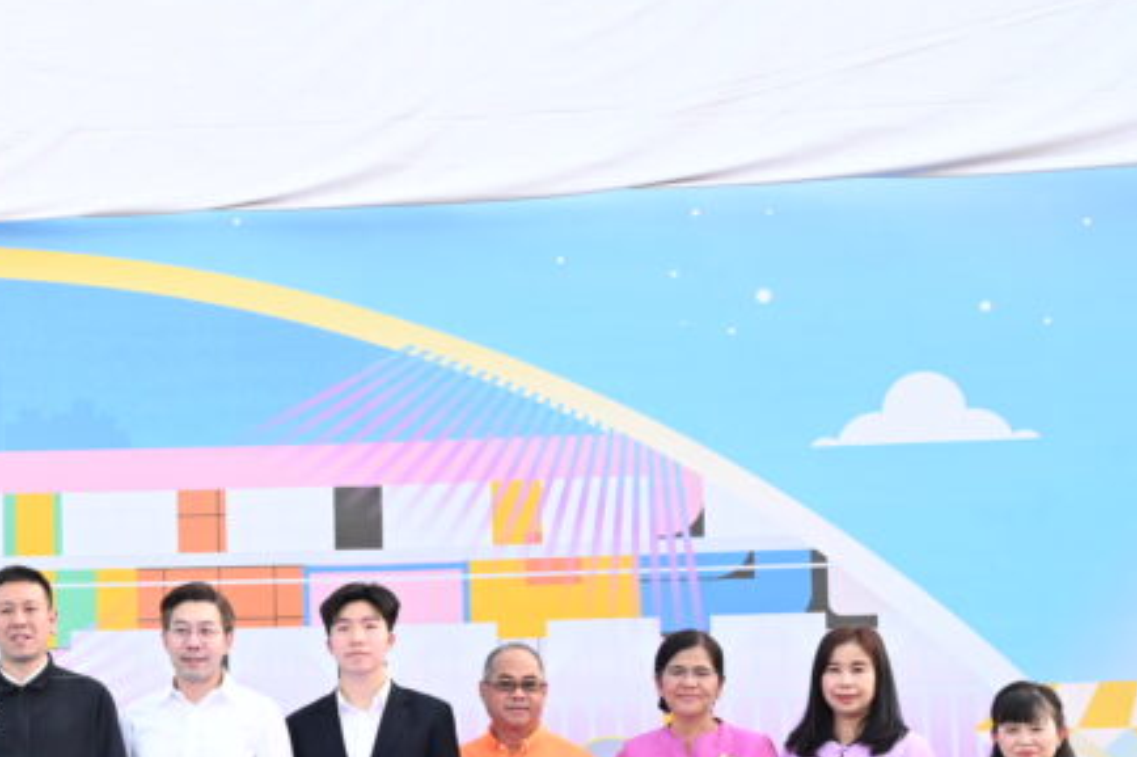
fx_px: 3125
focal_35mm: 99
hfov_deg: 19.7
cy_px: 710
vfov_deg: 13.7
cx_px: -121
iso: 400
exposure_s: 1/250
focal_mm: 28
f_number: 5
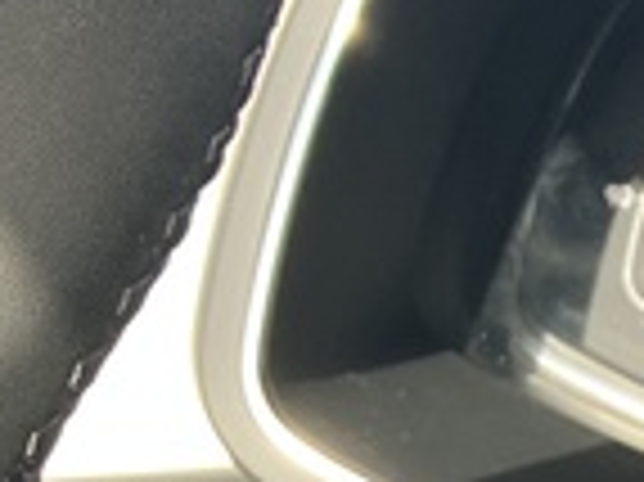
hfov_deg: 11.3
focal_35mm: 157
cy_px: 815
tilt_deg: -30.8
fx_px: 2918
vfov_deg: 9.1
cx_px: 1315
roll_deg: +0.4
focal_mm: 3.99
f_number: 1.8
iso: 80
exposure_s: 1/109
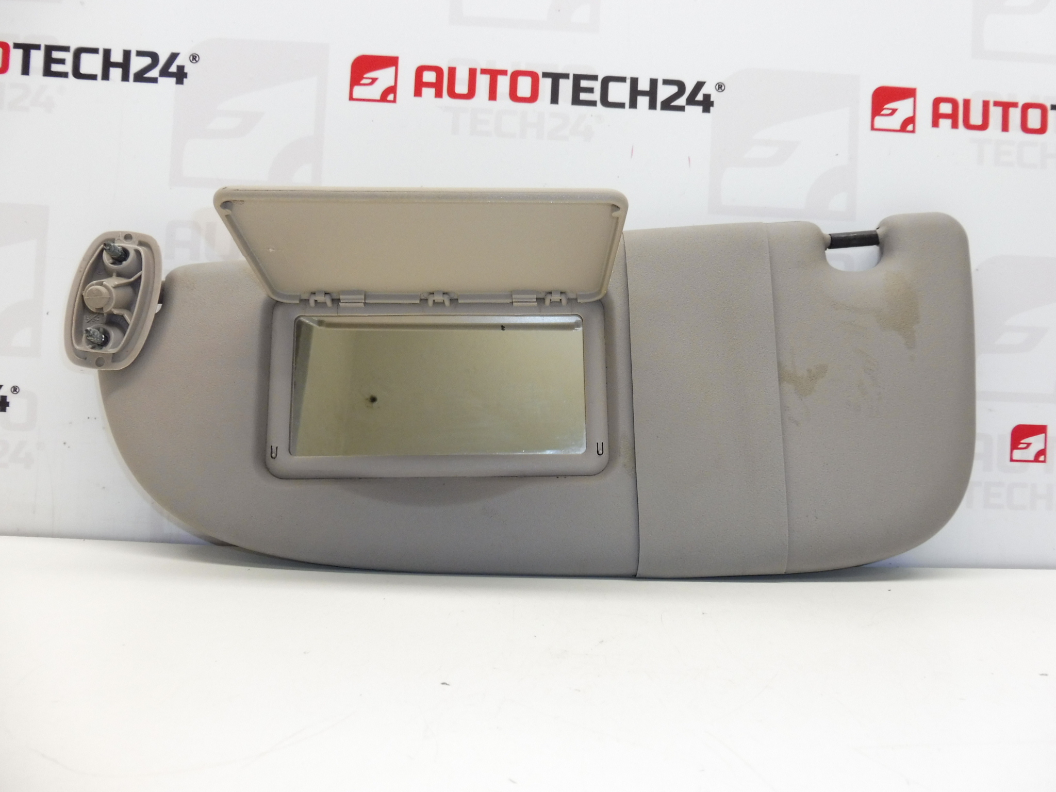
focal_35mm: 25
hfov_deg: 69.4
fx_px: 763
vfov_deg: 54.9
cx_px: 528
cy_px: 396
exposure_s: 1/60
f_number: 3.5
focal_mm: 4.4
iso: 200
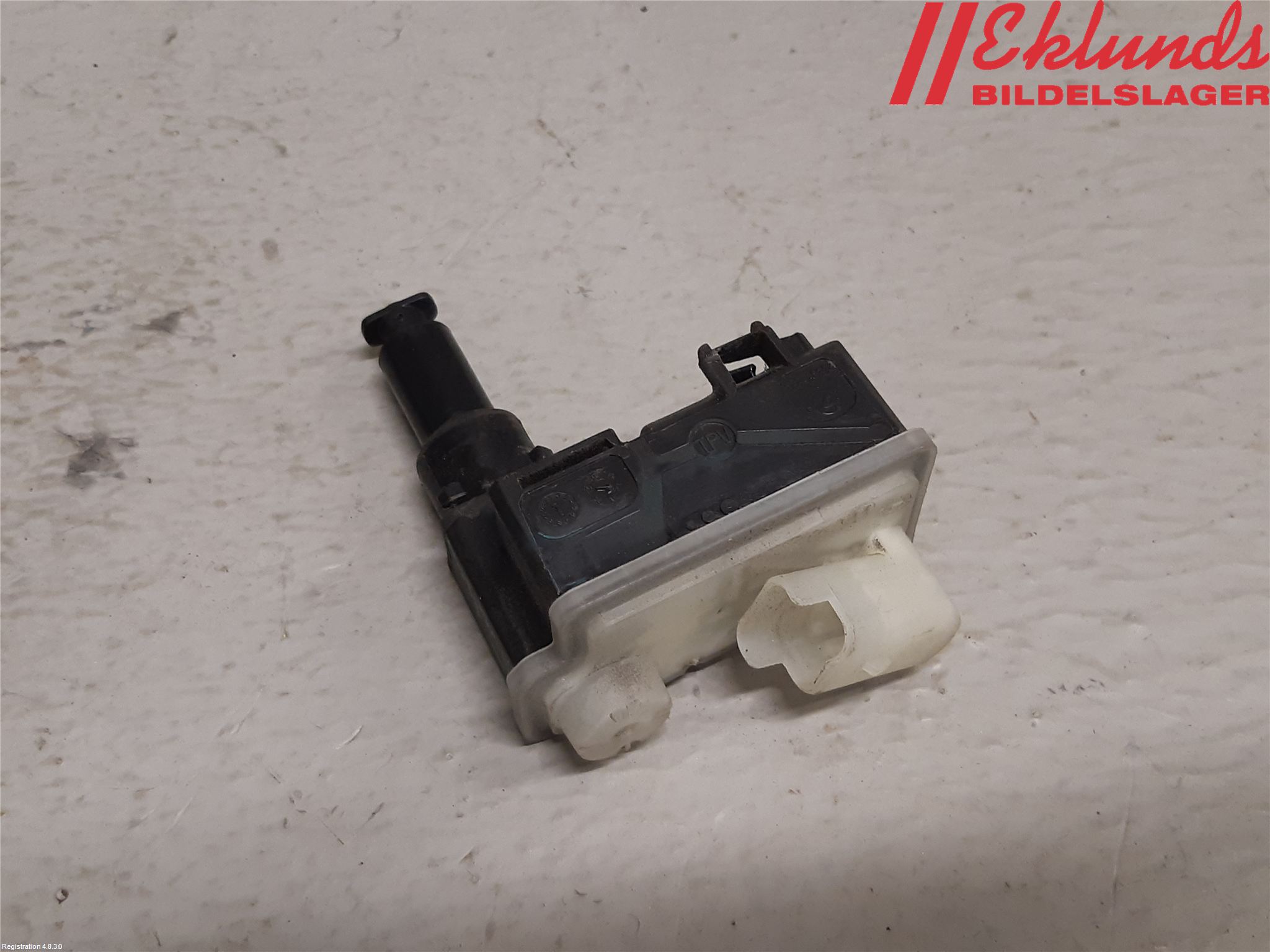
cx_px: 635
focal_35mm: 26
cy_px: 476
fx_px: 954
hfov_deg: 67.3
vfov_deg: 53.1
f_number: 1.7
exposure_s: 1/50
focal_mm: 3.93
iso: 125
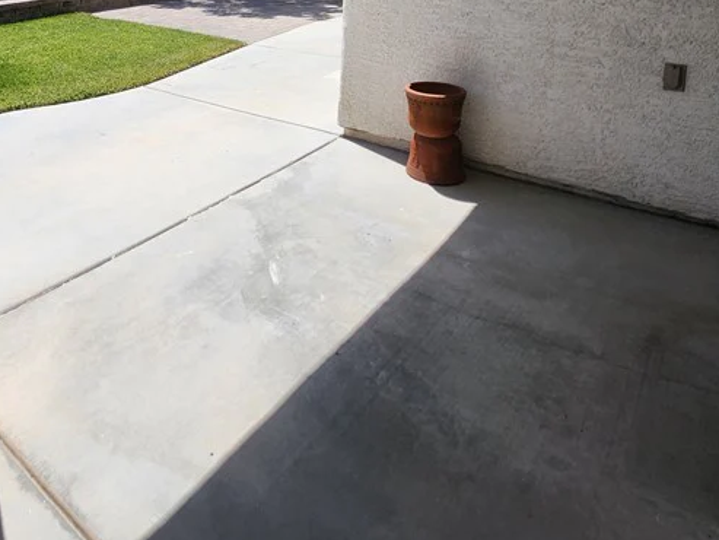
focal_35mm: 27
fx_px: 561
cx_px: 172
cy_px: 12
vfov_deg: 44.5
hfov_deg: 61.3
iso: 32
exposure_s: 1/1497
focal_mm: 1.7
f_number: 2.2
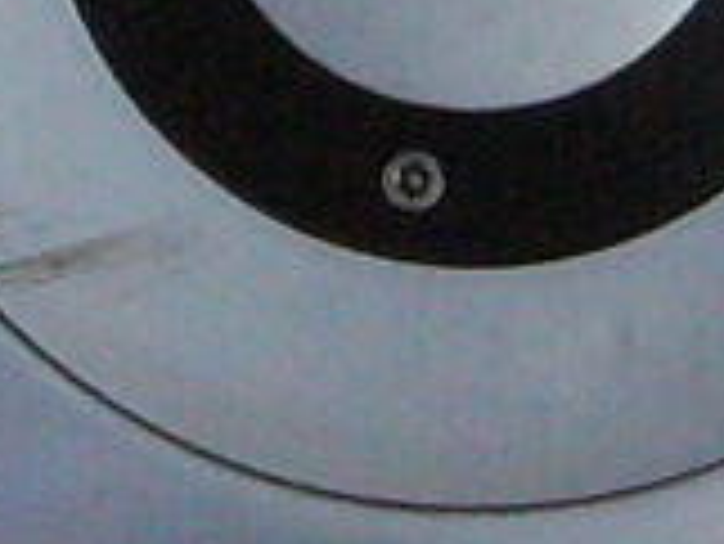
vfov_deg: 5.3
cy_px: -193
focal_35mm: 278
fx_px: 5819
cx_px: 472
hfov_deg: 7.1
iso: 400
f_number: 5.6
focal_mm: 5.8
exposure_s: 1/1300
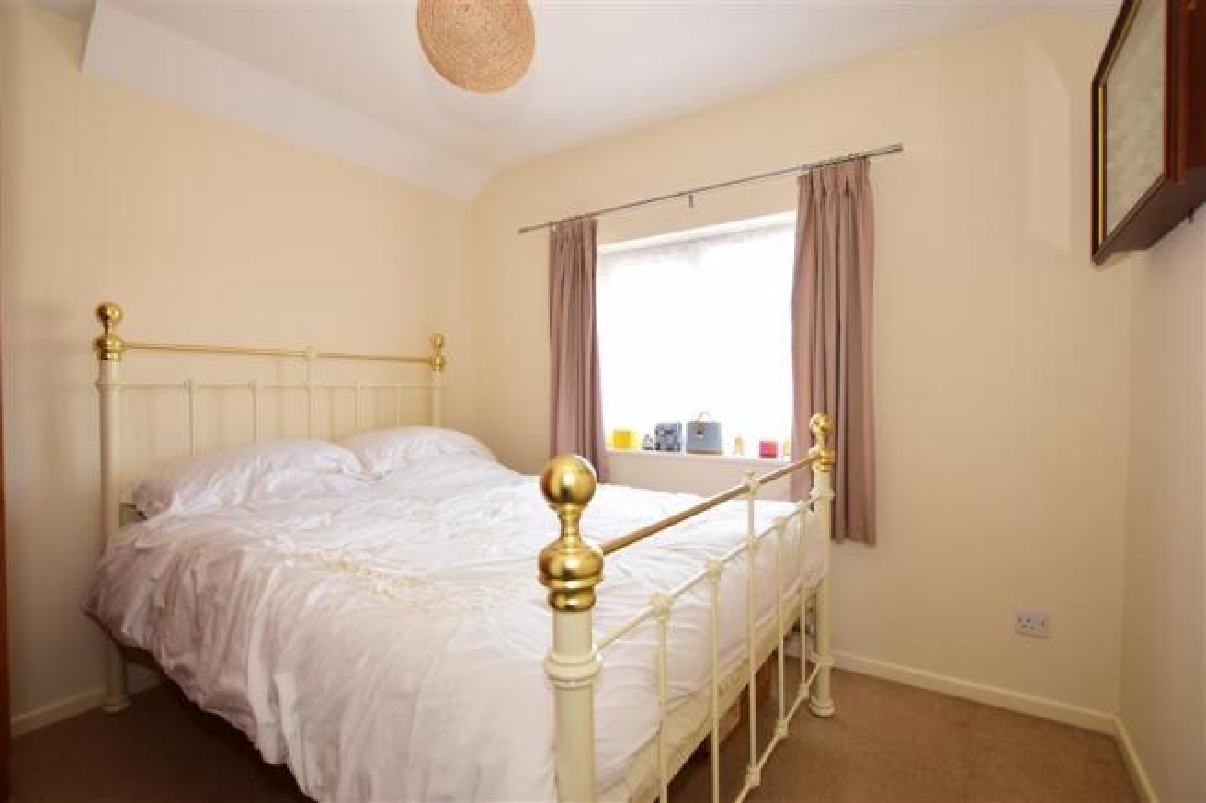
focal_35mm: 16
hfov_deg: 95.0
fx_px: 553
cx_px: 603
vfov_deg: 72.0
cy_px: 402
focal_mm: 11
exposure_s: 1/25
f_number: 5
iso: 200
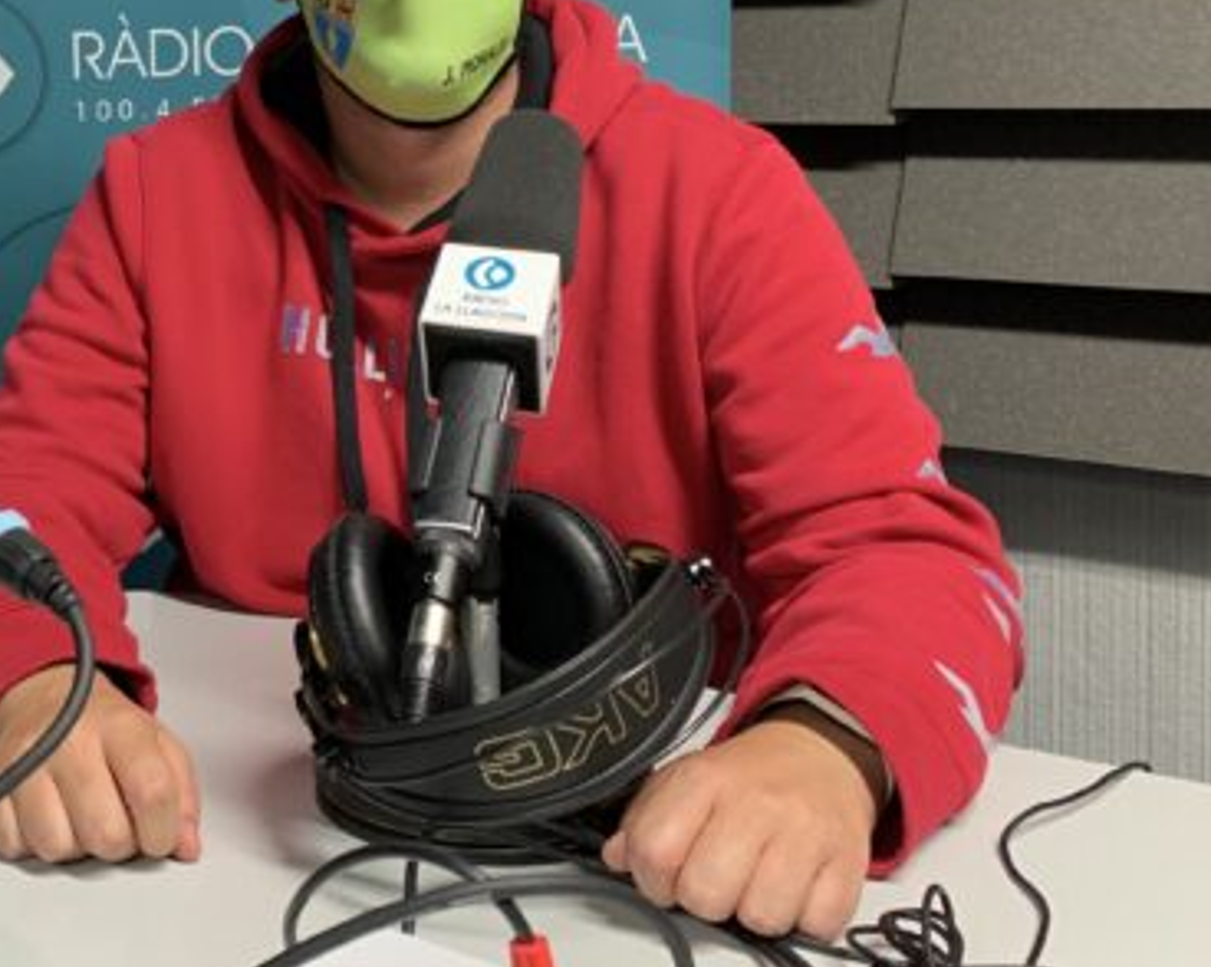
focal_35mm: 53
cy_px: 178
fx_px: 1899
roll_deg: +1.5
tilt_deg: -5.8
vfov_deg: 27.9
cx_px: 105
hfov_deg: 33.4
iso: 250
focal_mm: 4.25
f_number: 1.8
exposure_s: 1/50
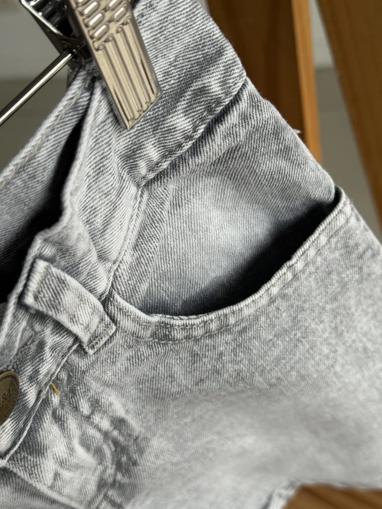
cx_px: 191
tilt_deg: -51.1
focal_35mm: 48
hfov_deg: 30.3
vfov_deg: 39.7
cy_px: 254
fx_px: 706
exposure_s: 1/235
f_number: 1.78
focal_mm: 6.76
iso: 64
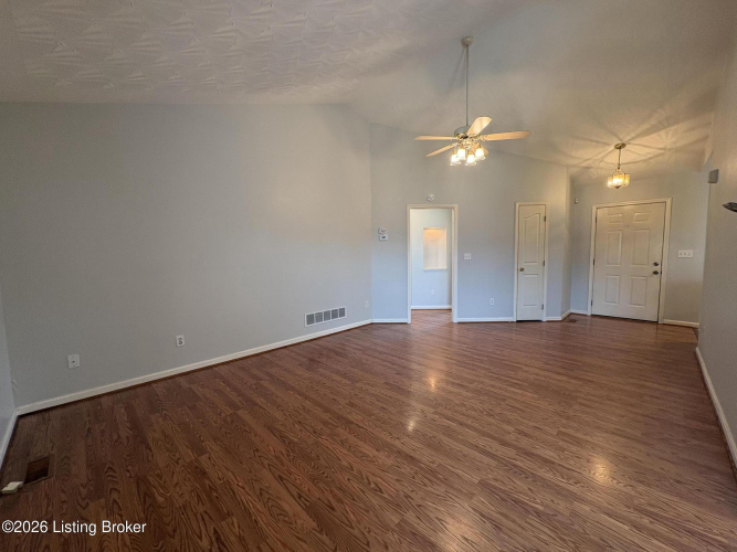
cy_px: 276
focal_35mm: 14
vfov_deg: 85.7
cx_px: 368
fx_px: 298
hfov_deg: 102.1
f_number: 2.2
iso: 125
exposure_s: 1/60
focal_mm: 2.22
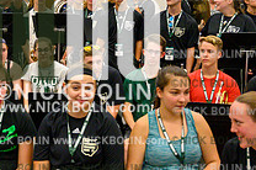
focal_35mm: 67
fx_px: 476
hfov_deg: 29.8
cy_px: 54
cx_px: 73
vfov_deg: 20.2
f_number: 4
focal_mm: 24
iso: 8000
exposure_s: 1/640
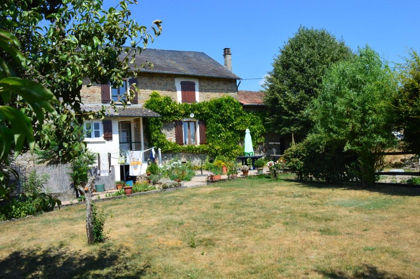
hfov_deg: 67.4
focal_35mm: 27
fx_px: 315
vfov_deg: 47.9
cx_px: 210
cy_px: 140
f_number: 11
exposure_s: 1/500
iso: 400
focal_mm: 18
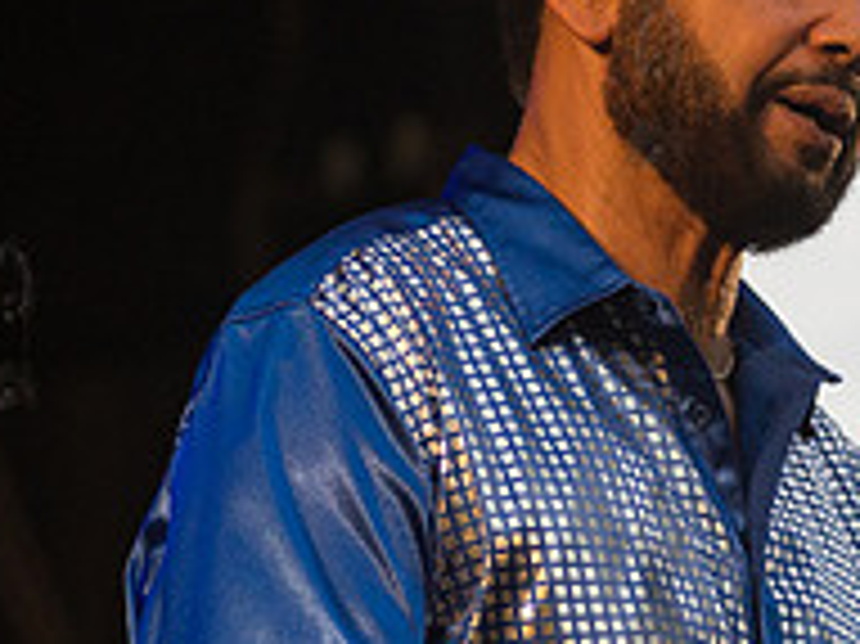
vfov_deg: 4.8
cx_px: 585
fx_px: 7722
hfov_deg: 6.4
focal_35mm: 311
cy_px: 497
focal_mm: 86
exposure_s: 1/1600
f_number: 3.5
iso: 1250
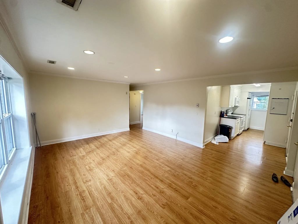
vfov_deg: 85.7
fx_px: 121
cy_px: 112
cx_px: 149
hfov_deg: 102.1
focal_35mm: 14
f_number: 2.2
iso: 200
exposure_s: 1/60
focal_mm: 2.22
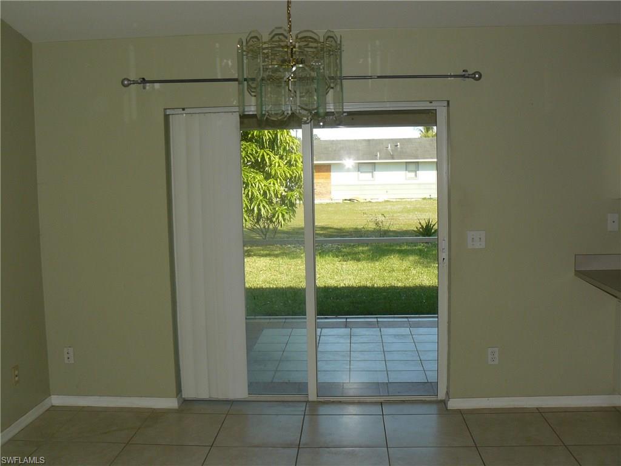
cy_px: 233
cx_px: 310
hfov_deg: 51.4
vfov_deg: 39.7
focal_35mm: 36
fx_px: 646
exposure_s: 1/125
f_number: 4
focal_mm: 6
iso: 100
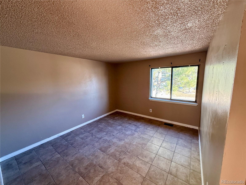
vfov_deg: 85.7
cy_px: 92
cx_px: 123
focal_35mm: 14
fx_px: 99
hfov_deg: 102.1
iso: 400
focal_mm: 2.22
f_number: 2.2
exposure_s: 1/68
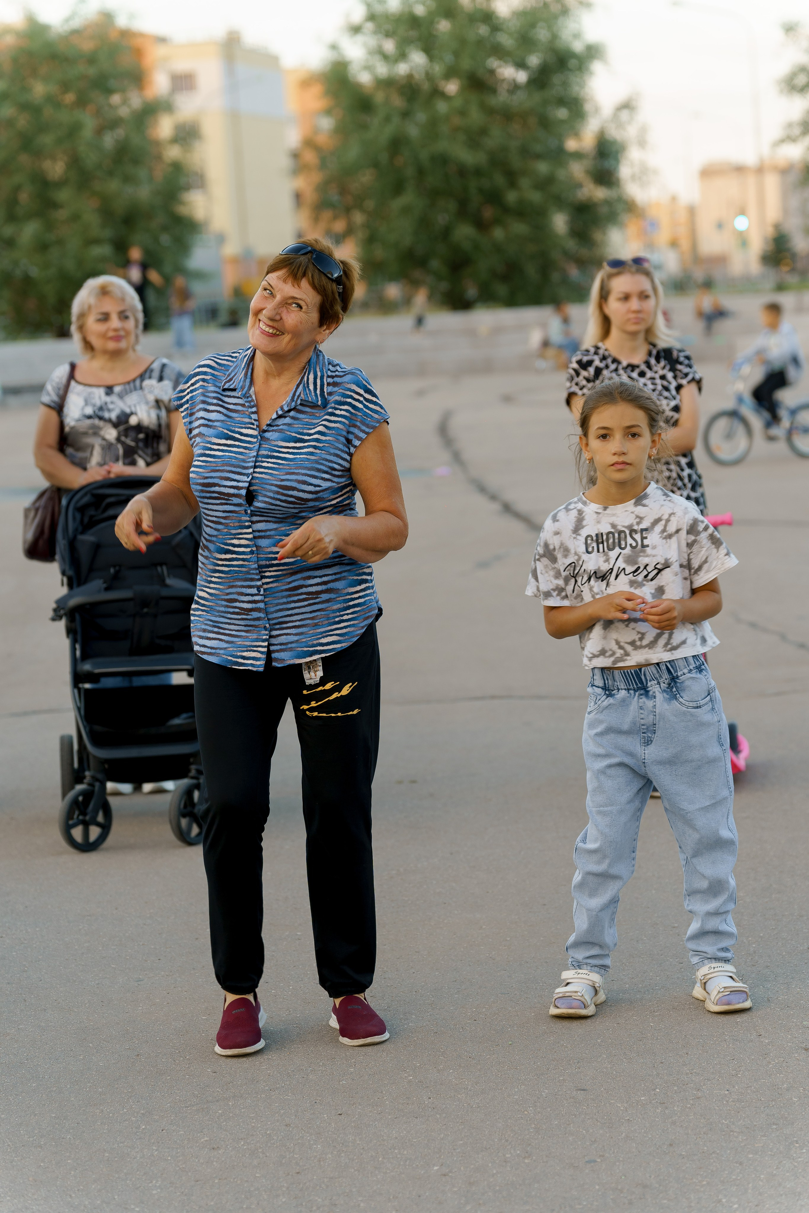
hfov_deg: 15.4
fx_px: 3000
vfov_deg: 22.9
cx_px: 404
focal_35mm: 89
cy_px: 606
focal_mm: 89
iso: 320
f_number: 3.5
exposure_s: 1/200
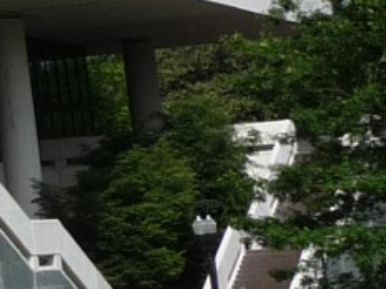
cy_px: -135
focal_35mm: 193
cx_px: -864
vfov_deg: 7.6
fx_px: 2152
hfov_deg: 8.3
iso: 100
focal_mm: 4.7
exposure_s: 1/200
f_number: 8
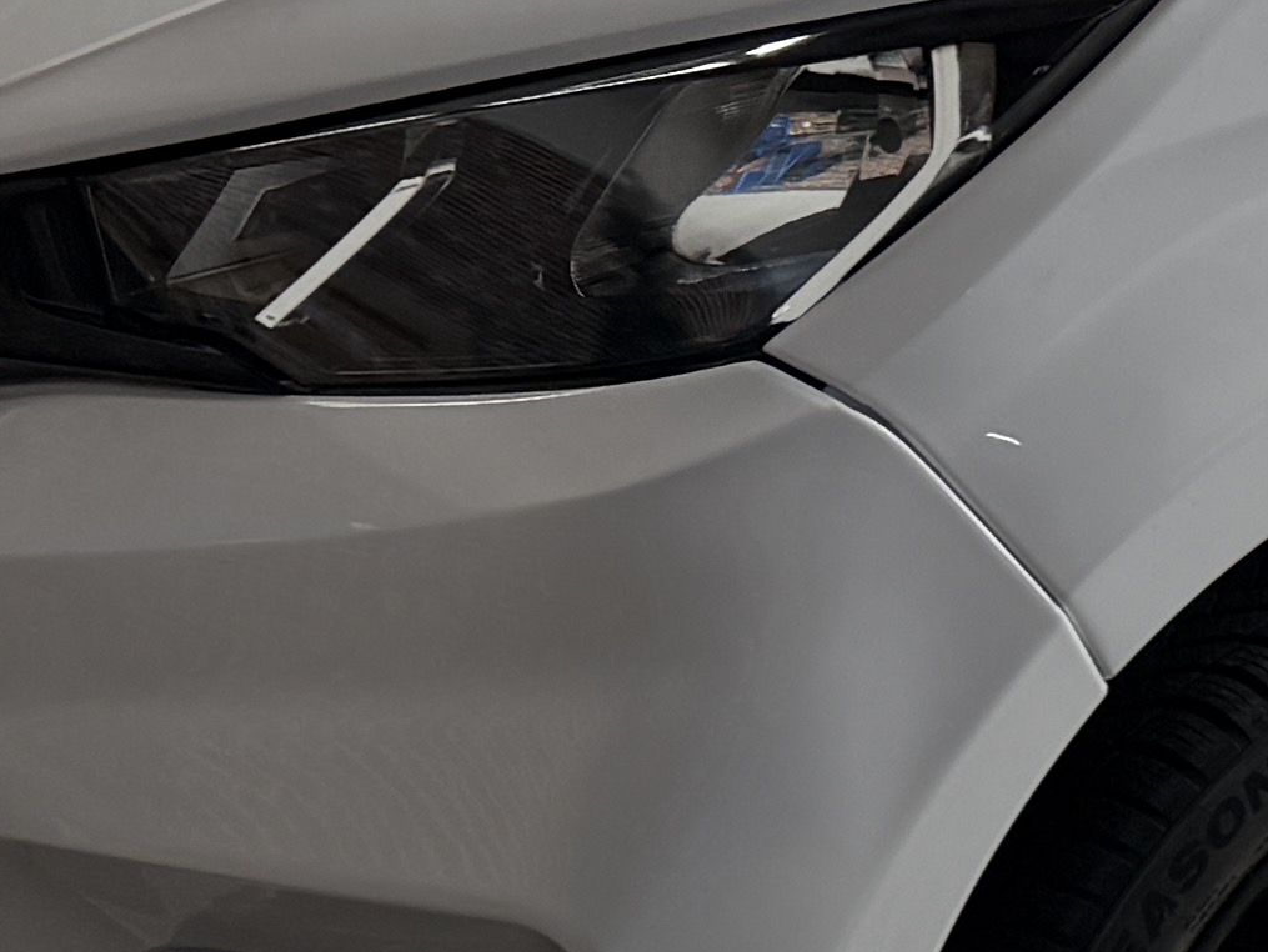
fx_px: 4947
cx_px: 1999
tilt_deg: -15.7
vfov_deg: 10.8
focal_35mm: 135
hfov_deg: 13.6
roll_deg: -2.5
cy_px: -165
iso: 80
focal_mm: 6.76
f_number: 1.78
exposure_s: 1/128
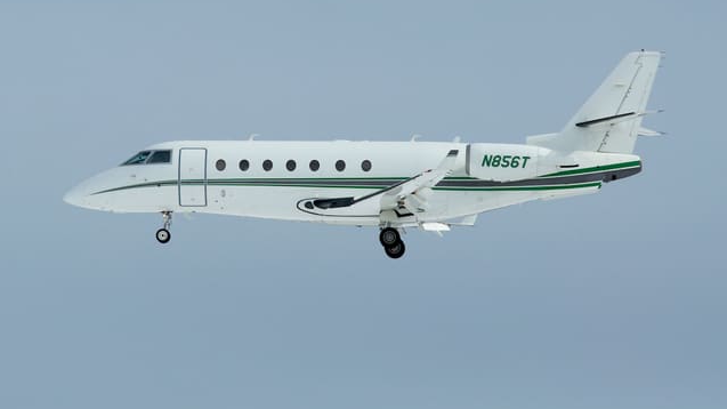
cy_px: 174
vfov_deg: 3.8
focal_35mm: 316
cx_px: 364
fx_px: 6090
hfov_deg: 6.8
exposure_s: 1/2000
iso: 250
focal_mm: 200
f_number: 8
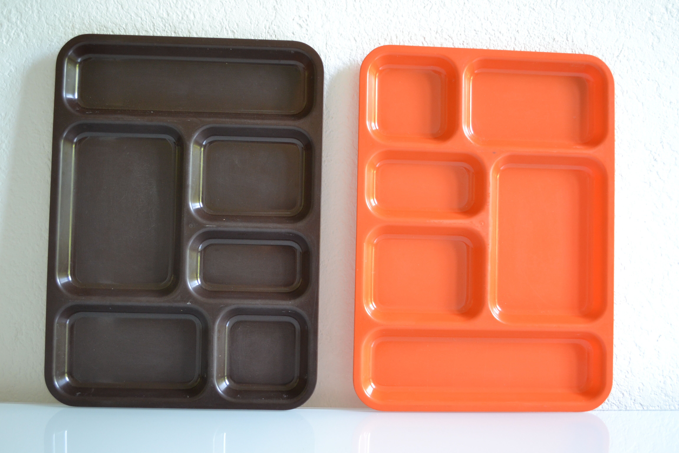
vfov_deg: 34.2
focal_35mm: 39
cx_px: 340
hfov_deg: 49.6
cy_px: 226
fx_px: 736
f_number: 4.2
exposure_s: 1/15
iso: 640
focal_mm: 26
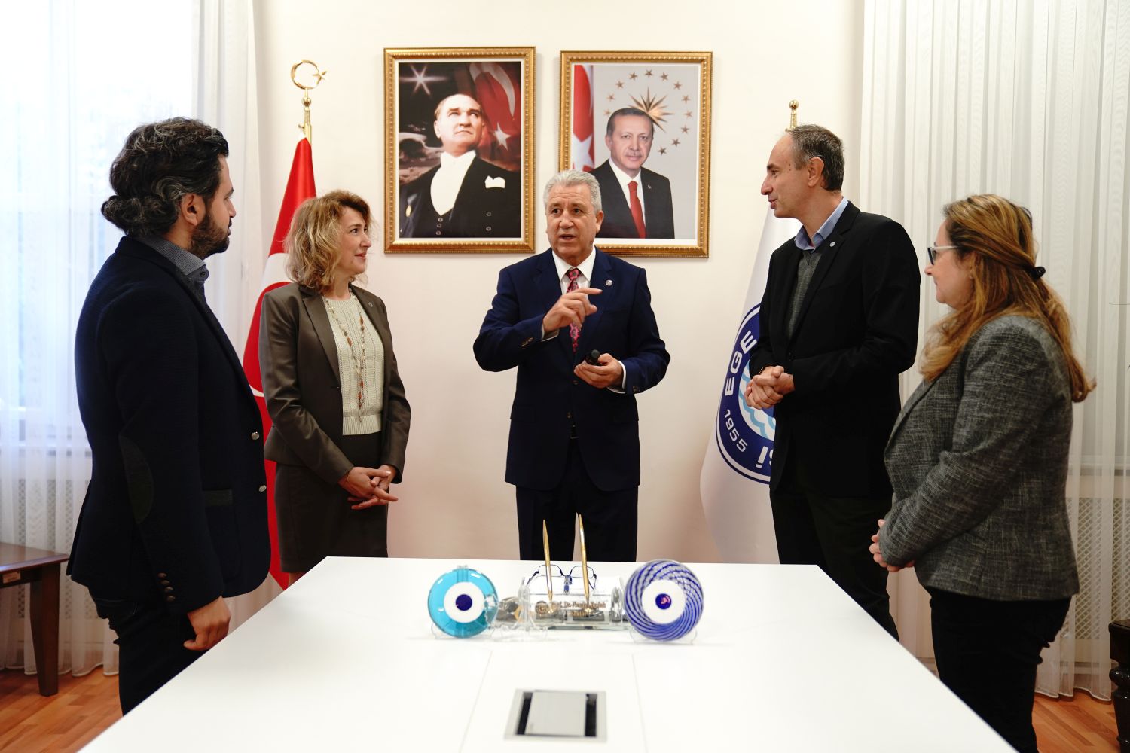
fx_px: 1004
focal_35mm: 32
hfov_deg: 58.7
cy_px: 376
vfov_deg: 41.1
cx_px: 565
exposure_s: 1/100
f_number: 2.8
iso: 1000
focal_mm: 32
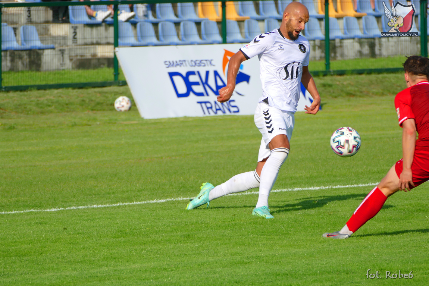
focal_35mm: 389
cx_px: 214
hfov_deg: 5.3
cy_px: 143
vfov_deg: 3.5
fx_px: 4636
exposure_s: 1/2000
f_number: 4
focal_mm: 141.8
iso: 125
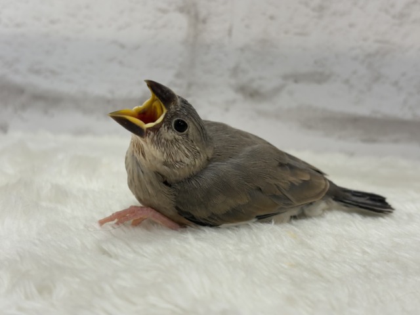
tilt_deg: -11.9
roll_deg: -1.5
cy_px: 158
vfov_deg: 28.0
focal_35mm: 52
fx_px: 631
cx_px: 210
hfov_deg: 36.8
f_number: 1.6
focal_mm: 5.96
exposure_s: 1/100
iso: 80
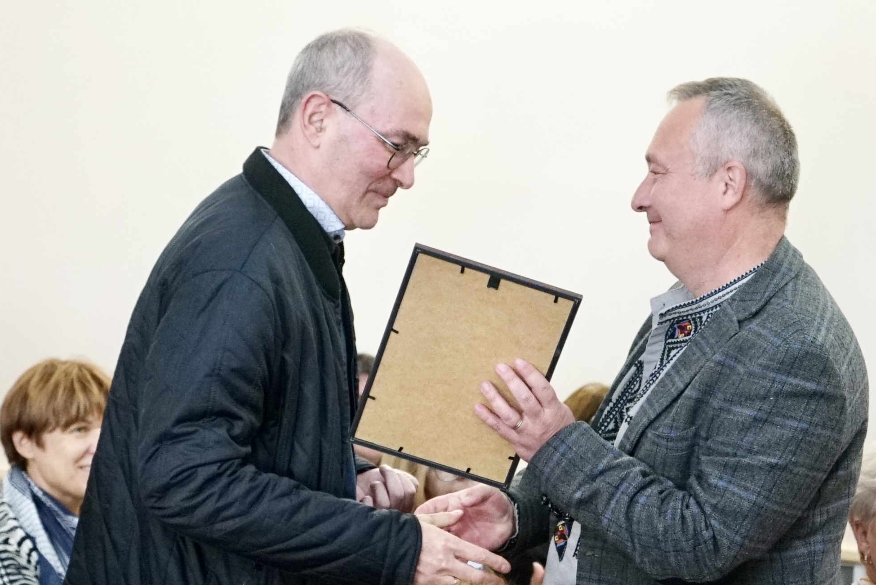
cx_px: 423
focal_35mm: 125
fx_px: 3043
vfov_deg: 11.0
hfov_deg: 16.4
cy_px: 286
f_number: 4
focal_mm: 59
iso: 5000
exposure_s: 1/250
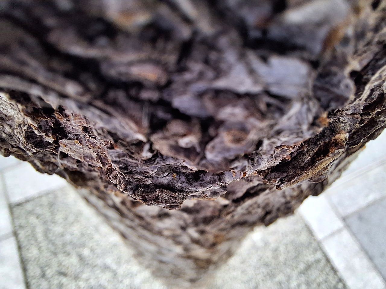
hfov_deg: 69.4
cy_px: 144
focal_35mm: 25
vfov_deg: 54.9
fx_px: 279
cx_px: 193
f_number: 2.4
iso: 64
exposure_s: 1/100
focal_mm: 2.13
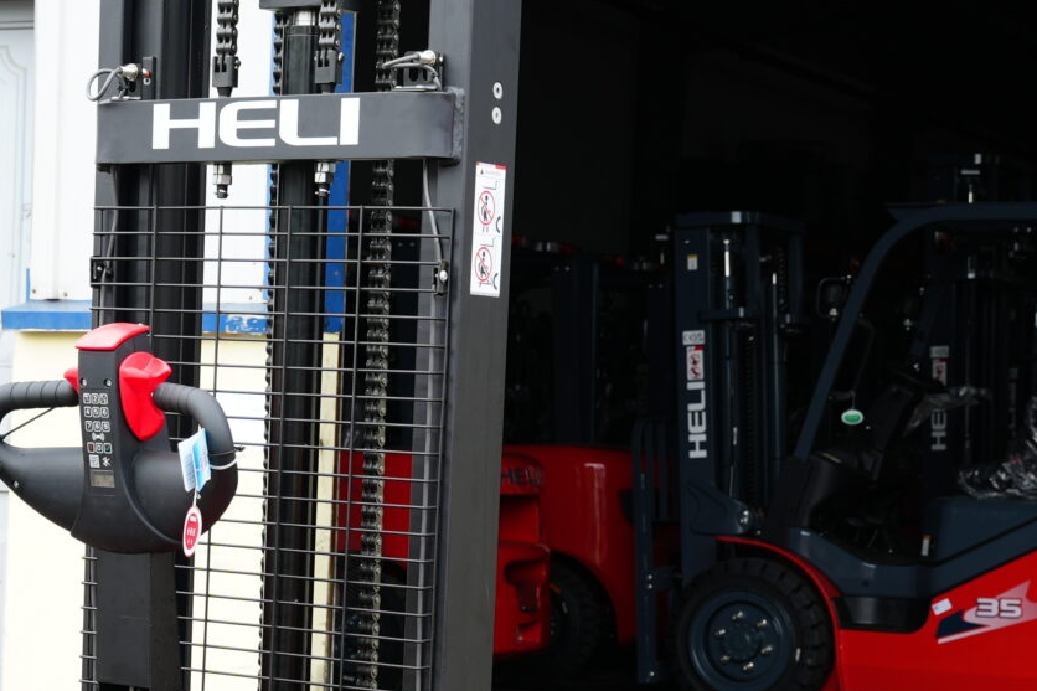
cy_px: 703
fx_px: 2849
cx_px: 253
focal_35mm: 99
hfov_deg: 20.5
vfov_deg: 13.6
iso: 100
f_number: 4.5
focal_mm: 32.3
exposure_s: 1/125
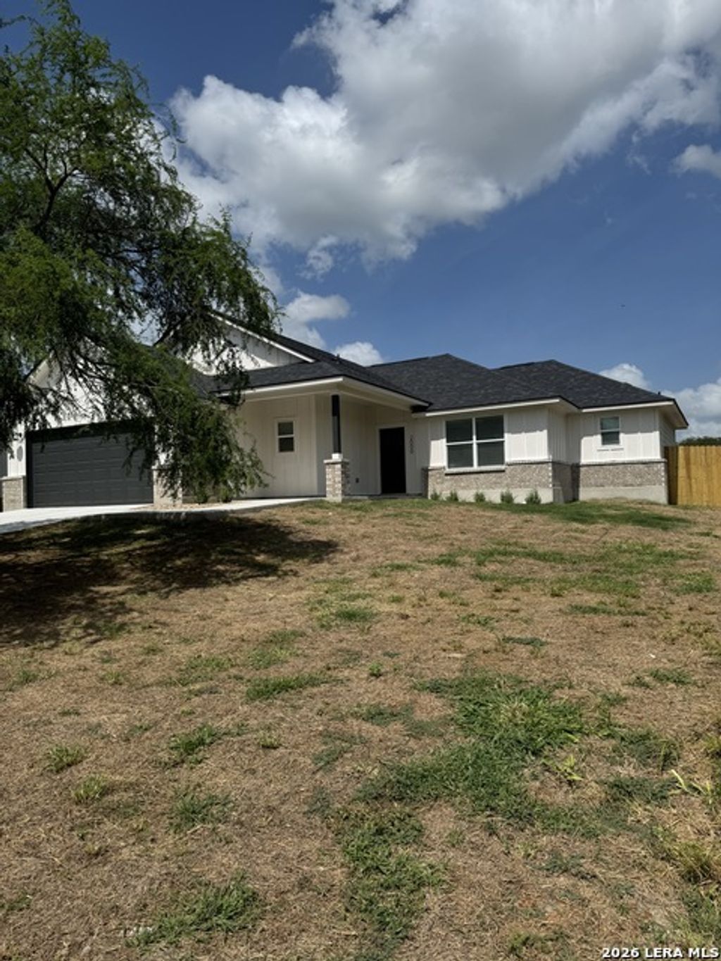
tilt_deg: +1.9
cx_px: 360
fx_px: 666
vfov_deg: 71.6
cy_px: 480
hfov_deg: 56.8
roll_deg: +2.5
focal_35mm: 24
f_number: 1.78
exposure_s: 1/7937
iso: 80
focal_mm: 6.76
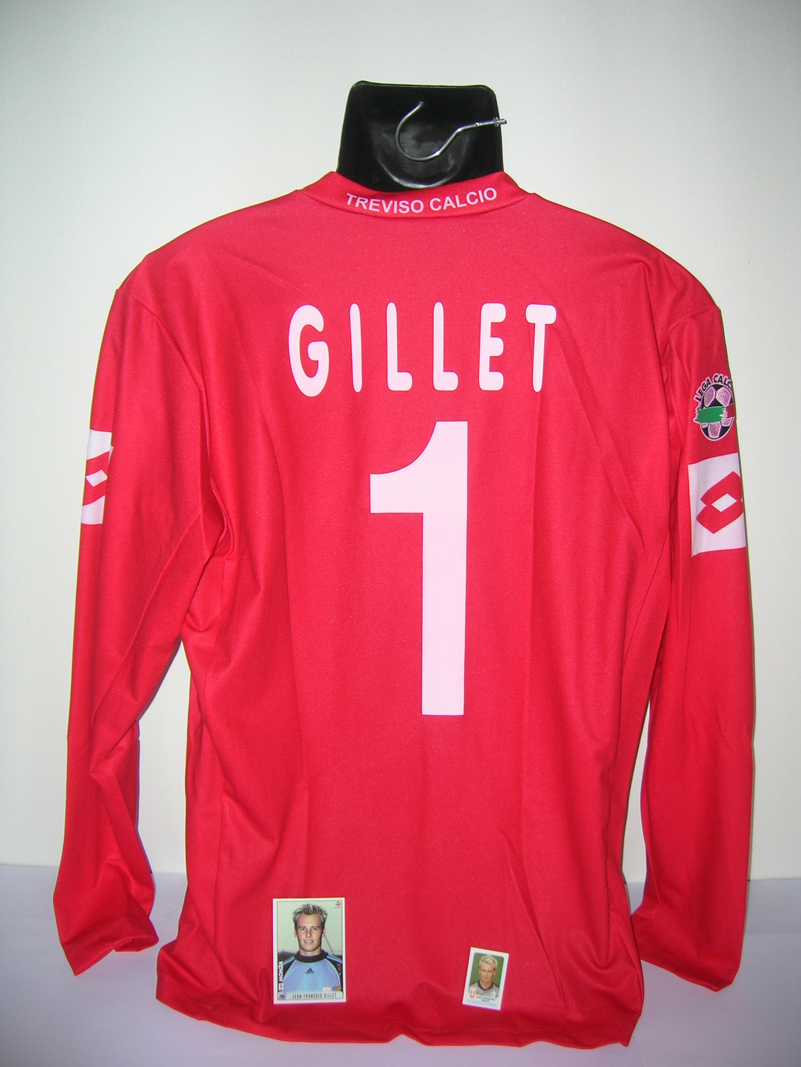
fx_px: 1049
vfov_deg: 54.0
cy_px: 534
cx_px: 400
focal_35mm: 34
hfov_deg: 41.8
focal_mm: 5.7
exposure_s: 1/60.1
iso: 50
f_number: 2.9
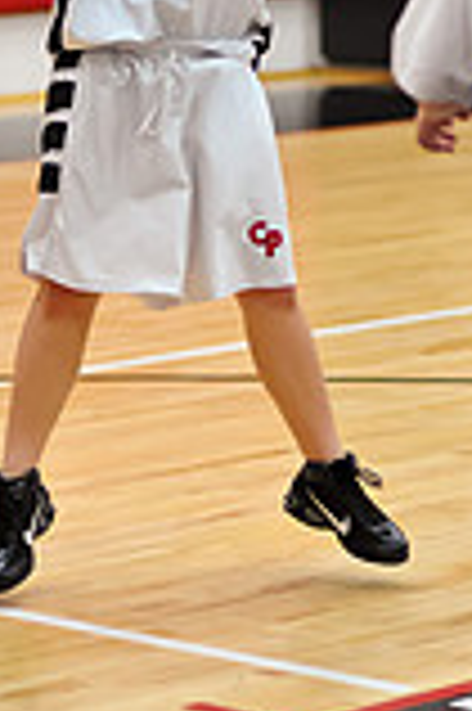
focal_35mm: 242
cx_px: 155
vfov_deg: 8.5
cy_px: -50
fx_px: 4769
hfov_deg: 5.7
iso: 1600
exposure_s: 1/500
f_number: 2
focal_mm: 85
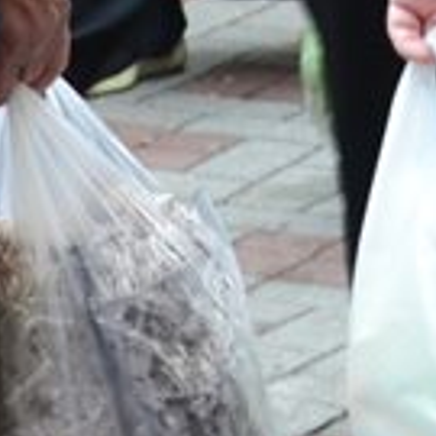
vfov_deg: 3.8
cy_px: -895
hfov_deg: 3.9
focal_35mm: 452
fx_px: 6445
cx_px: 452
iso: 400
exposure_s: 1/100
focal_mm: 35
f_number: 5
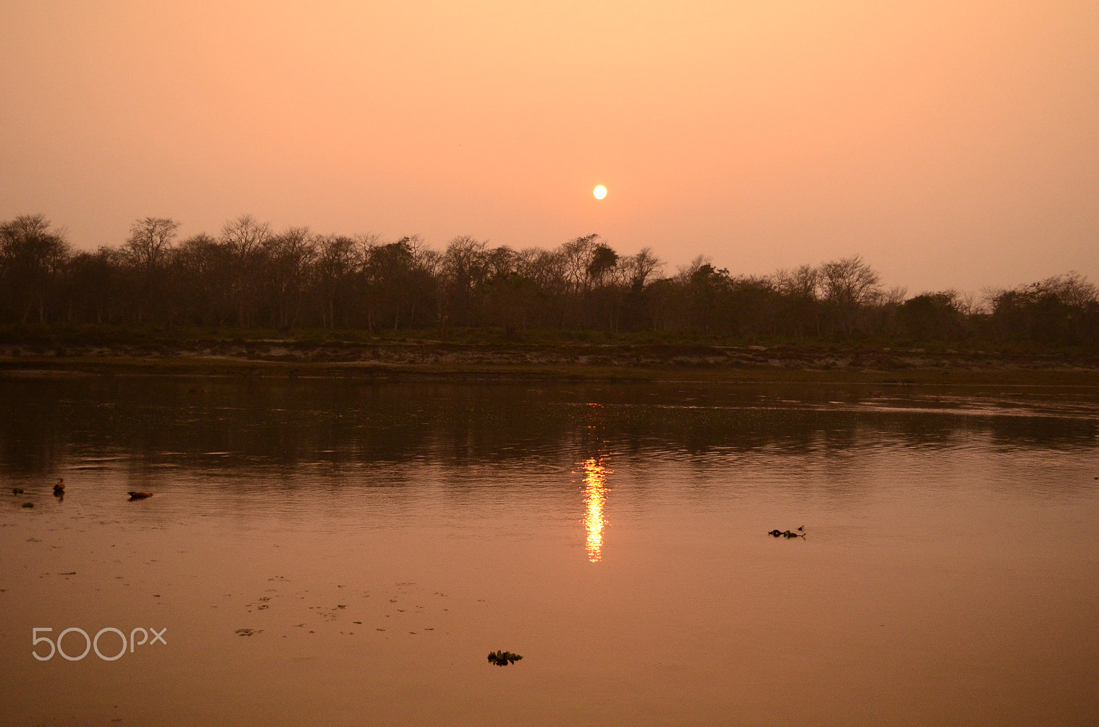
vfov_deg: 33.6
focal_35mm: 40
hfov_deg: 49.1
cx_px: 566
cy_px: 356
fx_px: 1204
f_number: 4.5
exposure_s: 1/4000
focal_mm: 25
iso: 1250
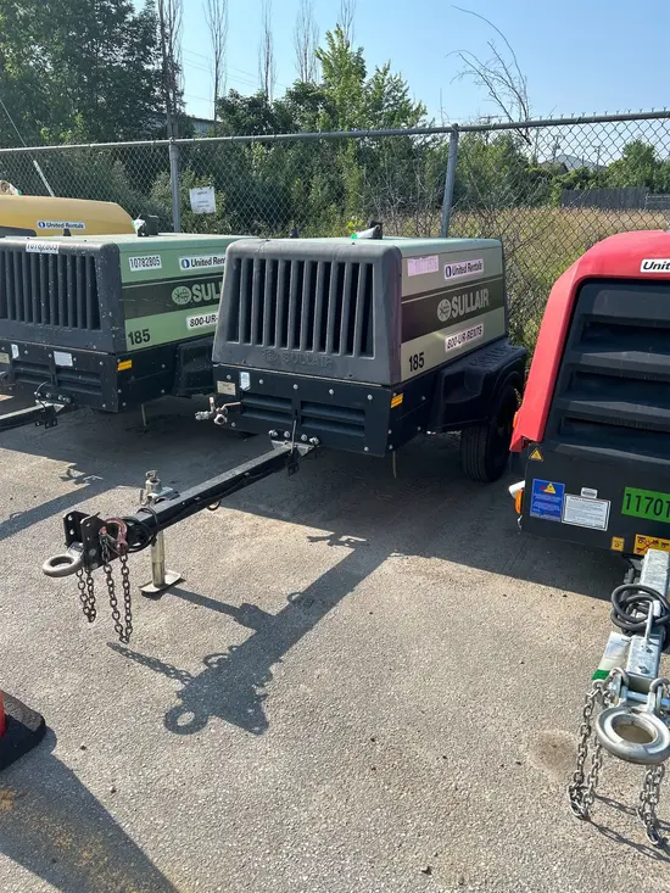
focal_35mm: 26
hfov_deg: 53.1
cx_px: 335
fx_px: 671
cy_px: 446
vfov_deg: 67.3
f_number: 1.5
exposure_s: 1/2123
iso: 50
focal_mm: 5.7
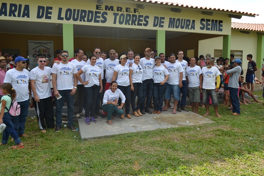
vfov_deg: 47.9
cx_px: 132
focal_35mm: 27
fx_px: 198
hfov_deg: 67.4
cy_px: 88
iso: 100
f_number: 6.3
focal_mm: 18
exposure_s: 1/160
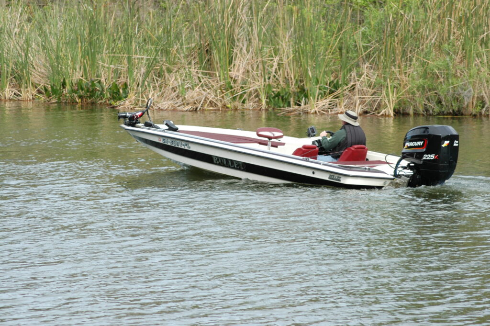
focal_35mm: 195
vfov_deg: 7.0
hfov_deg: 10.6
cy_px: 163
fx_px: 2652
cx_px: 245
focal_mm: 130
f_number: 5.6
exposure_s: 1/500
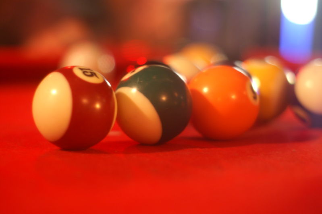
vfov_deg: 18.1
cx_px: 161
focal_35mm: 75
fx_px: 670
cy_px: 107
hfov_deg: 27.0
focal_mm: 50
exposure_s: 1.5
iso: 400
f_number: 2
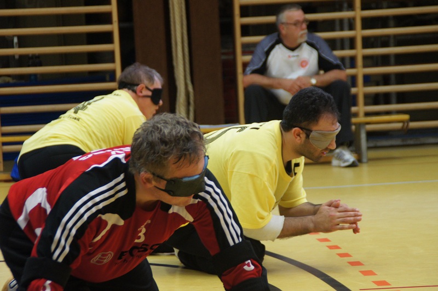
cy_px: 146
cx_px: 219
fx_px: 2188
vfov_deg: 7.6
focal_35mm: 180
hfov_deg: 11.4
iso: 1600
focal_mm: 120
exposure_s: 1/40
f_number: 5.6
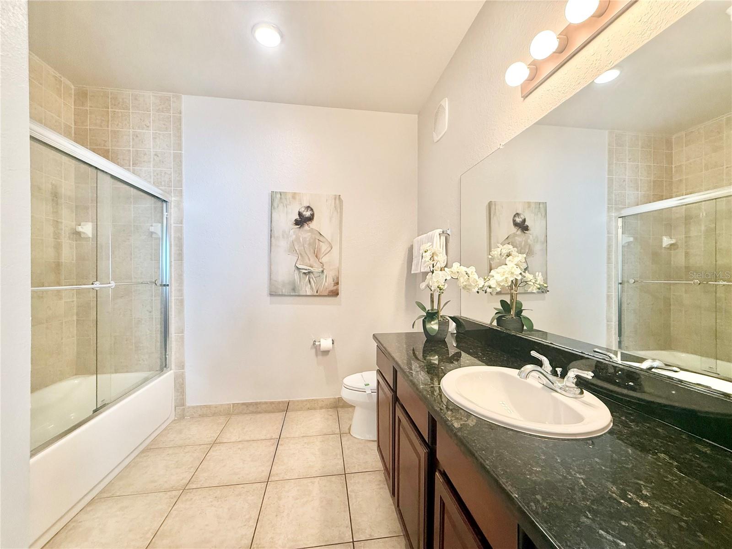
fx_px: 296
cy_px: 274
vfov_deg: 85.7
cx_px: 366
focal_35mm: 14
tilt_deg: +0.2
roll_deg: +0.0
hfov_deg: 102.1
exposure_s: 1/60
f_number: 2.2
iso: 250
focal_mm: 2.22
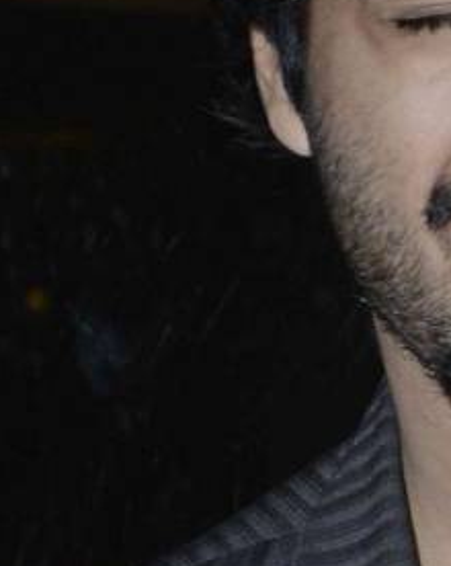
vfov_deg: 5.6
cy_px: 921
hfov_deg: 4.5
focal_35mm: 343
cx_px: 822
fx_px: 5736
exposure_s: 1/200
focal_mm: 42
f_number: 7.1
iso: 800
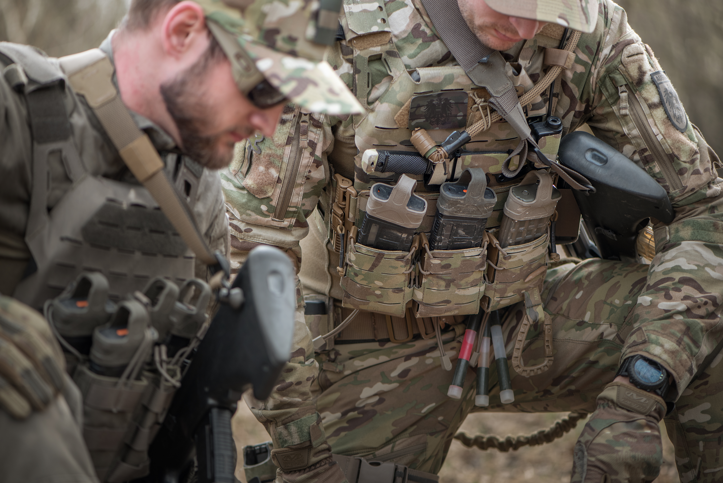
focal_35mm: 105
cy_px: 242
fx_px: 2109
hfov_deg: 19.4
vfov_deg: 13.1
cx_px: 362
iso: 200
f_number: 4
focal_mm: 105
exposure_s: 1/200
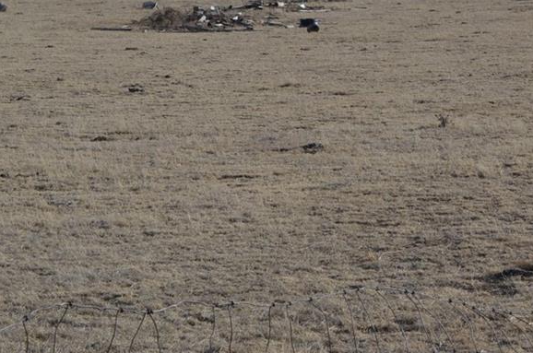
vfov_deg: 8.2
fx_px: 2453
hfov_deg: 12.1
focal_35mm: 166
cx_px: 661
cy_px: -44
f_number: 9
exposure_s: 1/320
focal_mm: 40
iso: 100
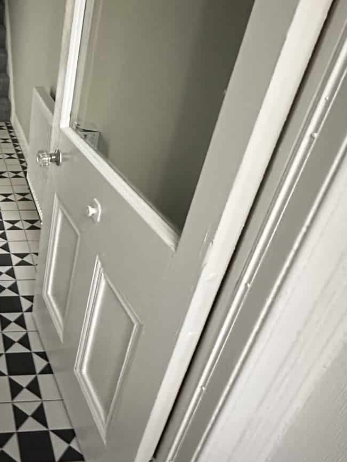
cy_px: 213
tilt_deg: -30.5
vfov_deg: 55.3
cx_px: -21
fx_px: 441
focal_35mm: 33
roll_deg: -0.1
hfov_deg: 37.1
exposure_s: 1/41
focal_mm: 2.22
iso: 1250
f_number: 2.2
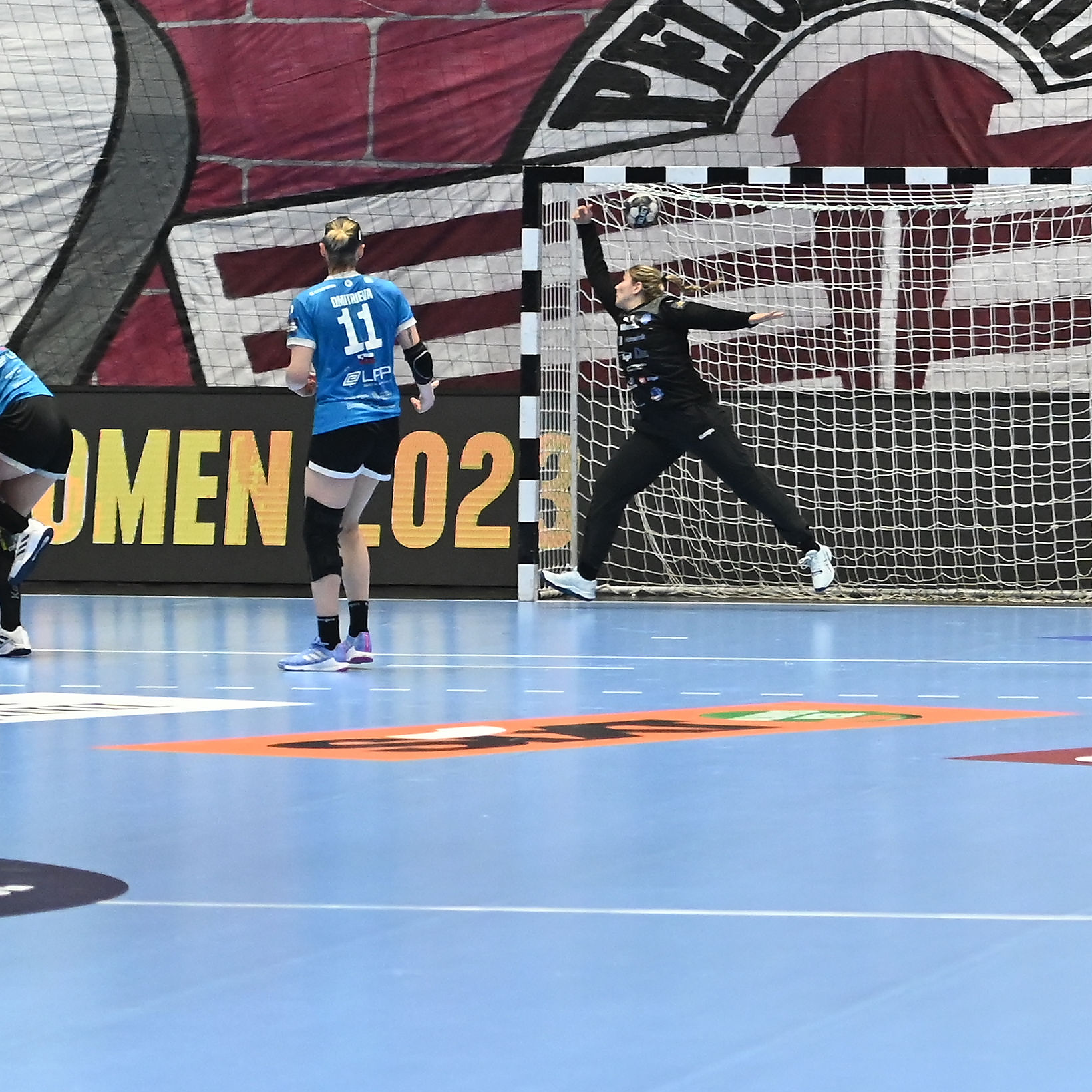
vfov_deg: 7.0
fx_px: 8816
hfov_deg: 7.1
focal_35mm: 247
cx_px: 1057
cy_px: -122
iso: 4000
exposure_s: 1/1000
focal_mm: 80
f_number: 2.8
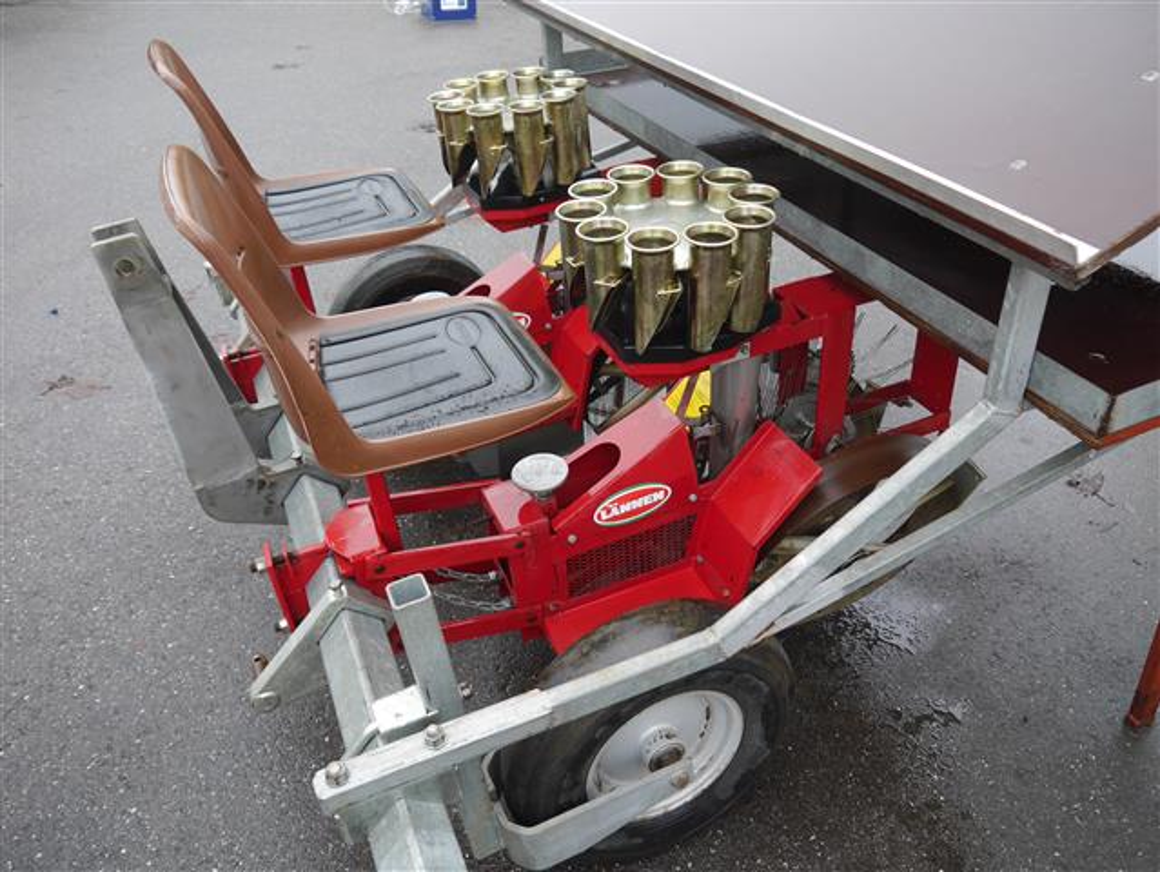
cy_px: 436
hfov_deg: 59.9
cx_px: 580
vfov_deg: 46.8
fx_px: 1006
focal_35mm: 30
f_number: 3.5
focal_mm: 15
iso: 160
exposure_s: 1/60
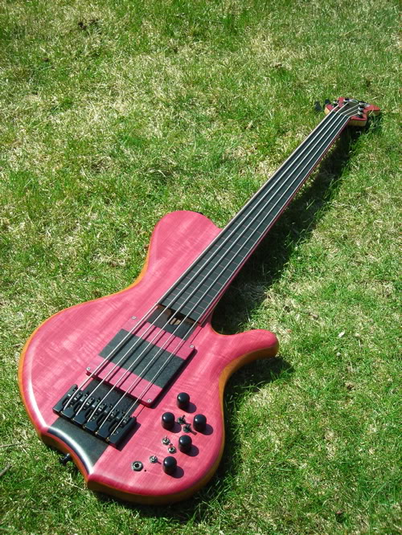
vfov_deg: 40.4
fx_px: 727
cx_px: 201
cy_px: 268
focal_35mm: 47
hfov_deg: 30.9
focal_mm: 7.8
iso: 50
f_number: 3.4
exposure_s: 1/365
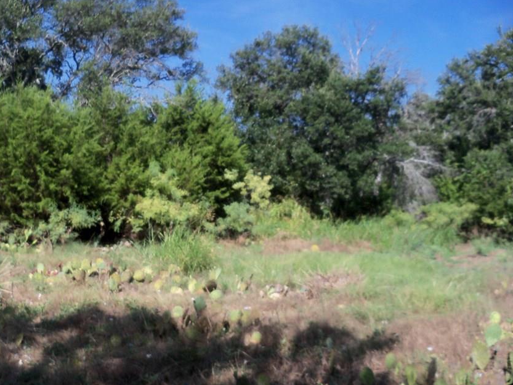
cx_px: 201
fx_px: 637
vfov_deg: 33.6
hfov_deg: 43.6
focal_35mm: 43
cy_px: 205
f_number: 3.5
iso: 64
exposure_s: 1/800
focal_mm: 6.2
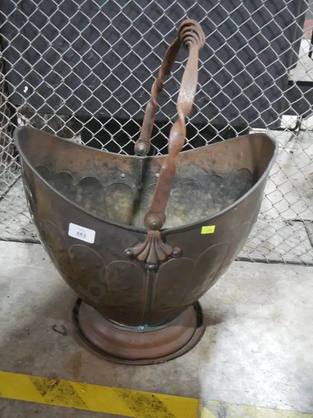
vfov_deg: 49.0
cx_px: 156
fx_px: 458
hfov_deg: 37.7
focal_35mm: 38
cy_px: 209
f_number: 4.1
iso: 2500
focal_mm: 19
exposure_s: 1/60
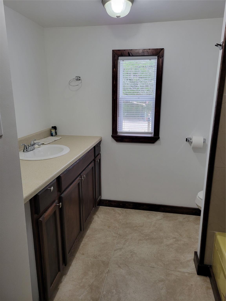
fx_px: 226
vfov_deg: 67.3
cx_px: 113
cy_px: 150
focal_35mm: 26
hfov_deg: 53.1
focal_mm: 5.4
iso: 160
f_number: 1.8
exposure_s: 1/120
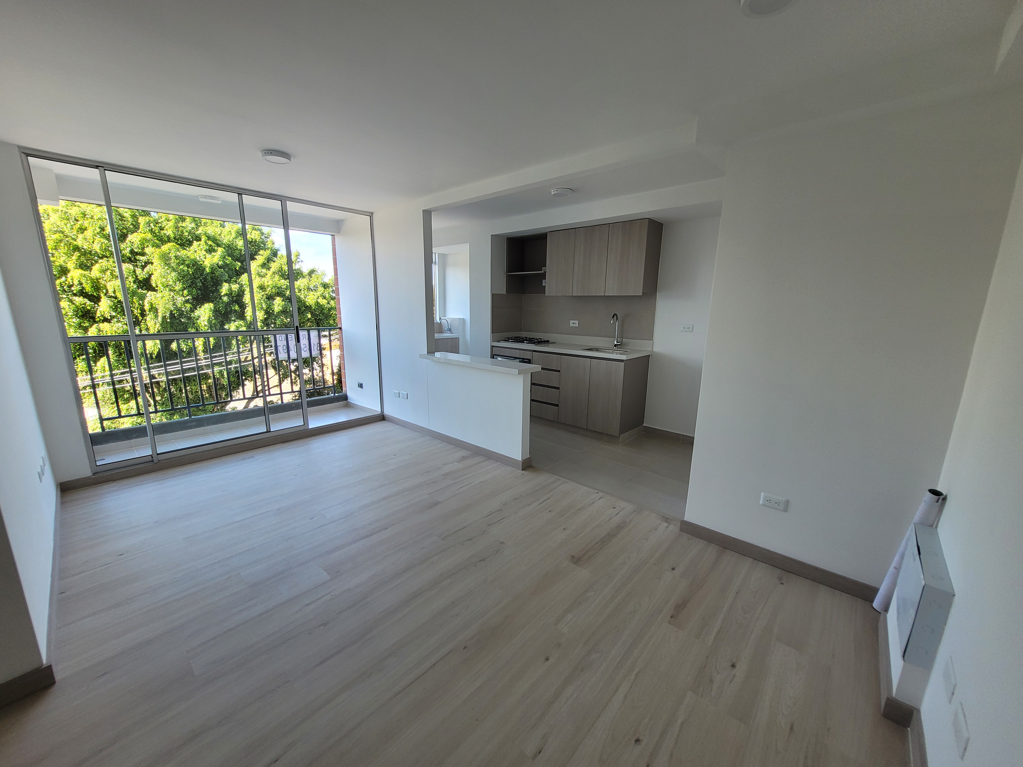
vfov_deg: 89.9
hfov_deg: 106.2
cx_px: 512
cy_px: 384
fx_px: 384
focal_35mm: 13
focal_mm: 1.74
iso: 64
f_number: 2.2
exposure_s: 1/120
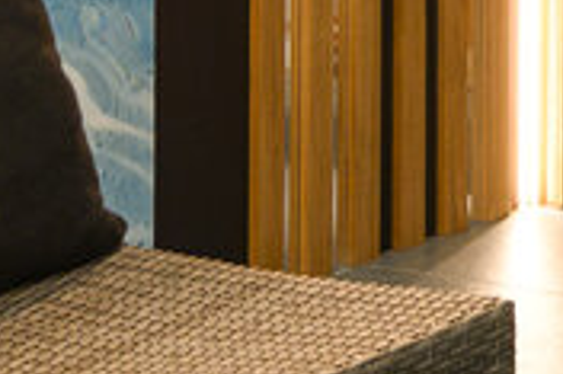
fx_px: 2875
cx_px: 920
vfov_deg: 7.1
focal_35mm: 184
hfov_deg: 10.7
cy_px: -464
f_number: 3.5
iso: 320
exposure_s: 1/6
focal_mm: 24
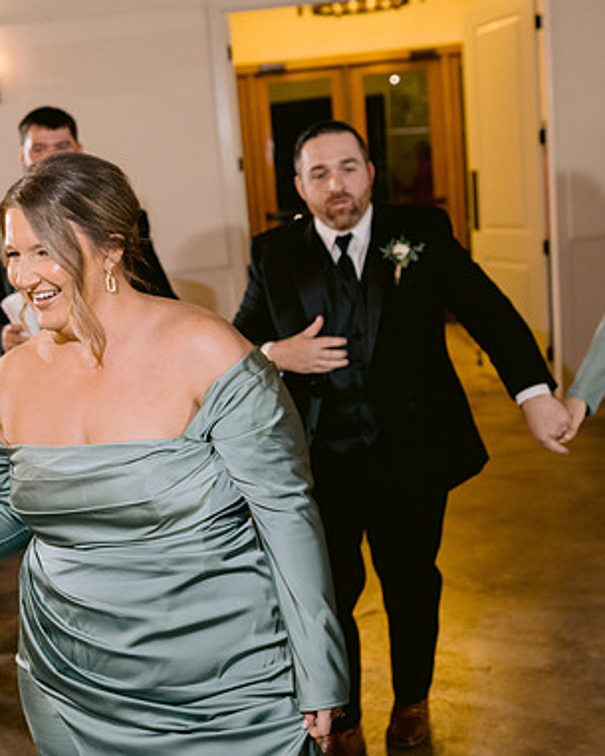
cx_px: 228
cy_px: 376
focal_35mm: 50
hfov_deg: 30.1
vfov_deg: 37.3
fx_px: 1119
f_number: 3.2
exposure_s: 1/125
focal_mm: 35
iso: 1600
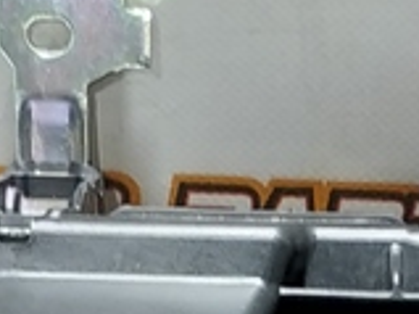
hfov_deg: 10.8
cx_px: 493
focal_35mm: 181
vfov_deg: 7.7
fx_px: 2189
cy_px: 694
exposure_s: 1/50
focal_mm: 3.94
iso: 200
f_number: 1.9
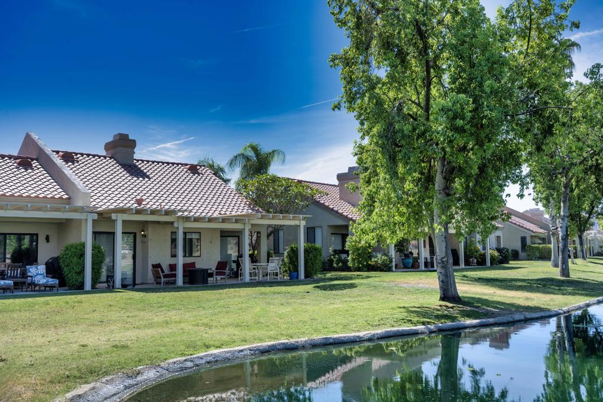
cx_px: 302
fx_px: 586
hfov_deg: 54.4
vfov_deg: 37.9
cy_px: 201
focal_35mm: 35
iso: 100
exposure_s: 1/400
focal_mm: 35
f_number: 7.1
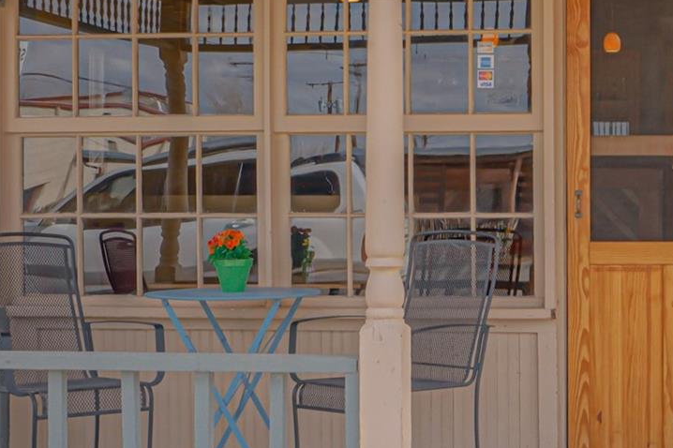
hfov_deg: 24.9
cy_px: 187
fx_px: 1457
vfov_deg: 17.5
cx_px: 657
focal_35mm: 78
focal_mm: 35
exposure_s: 1/125
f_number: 13
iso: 400
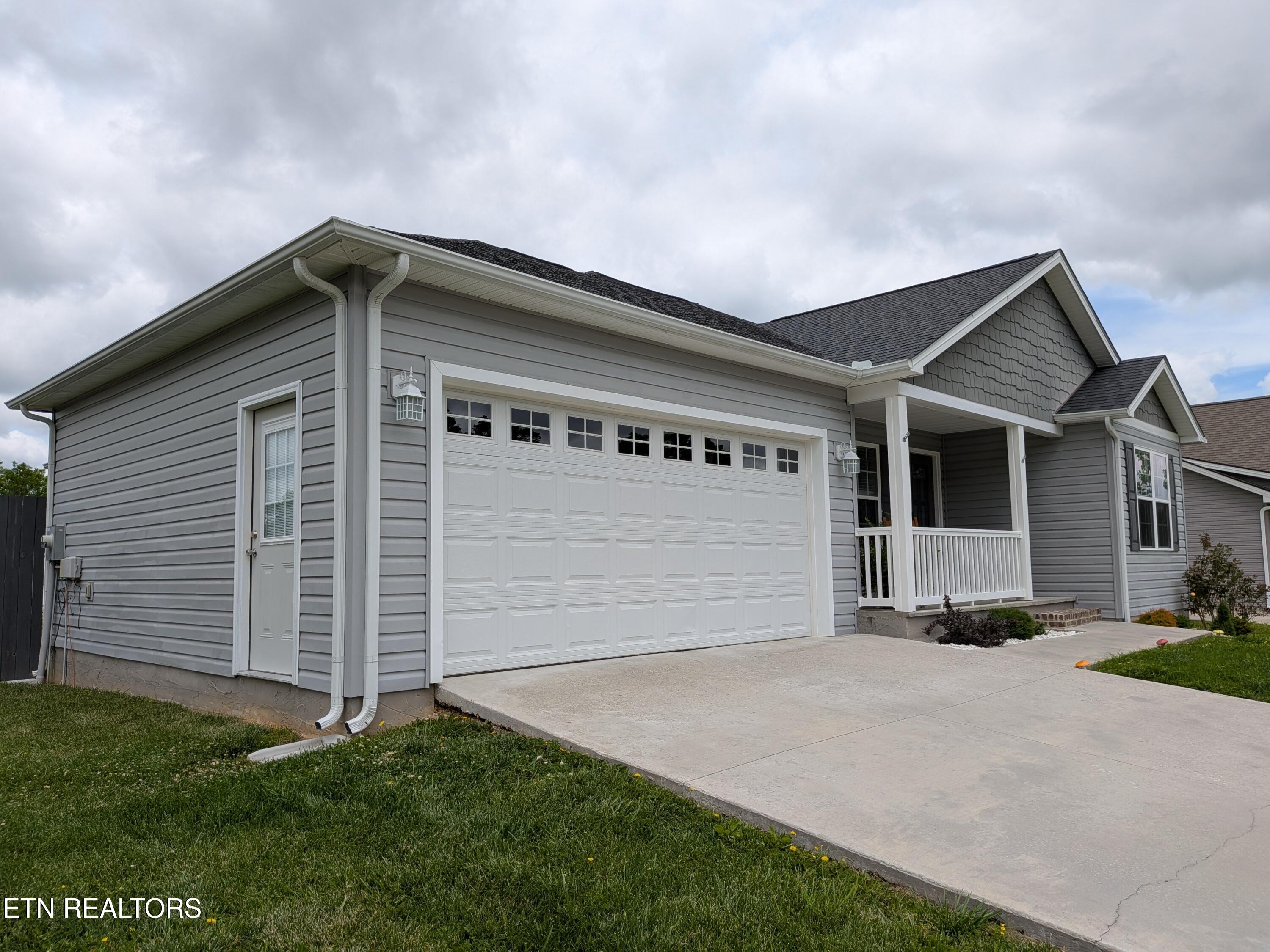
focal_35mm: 24
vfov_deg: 56.8
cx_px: 635
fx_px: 881
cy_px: 476
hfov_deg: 71.6
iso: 30
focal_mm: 4.53
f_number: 1.7
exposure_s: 1/1949
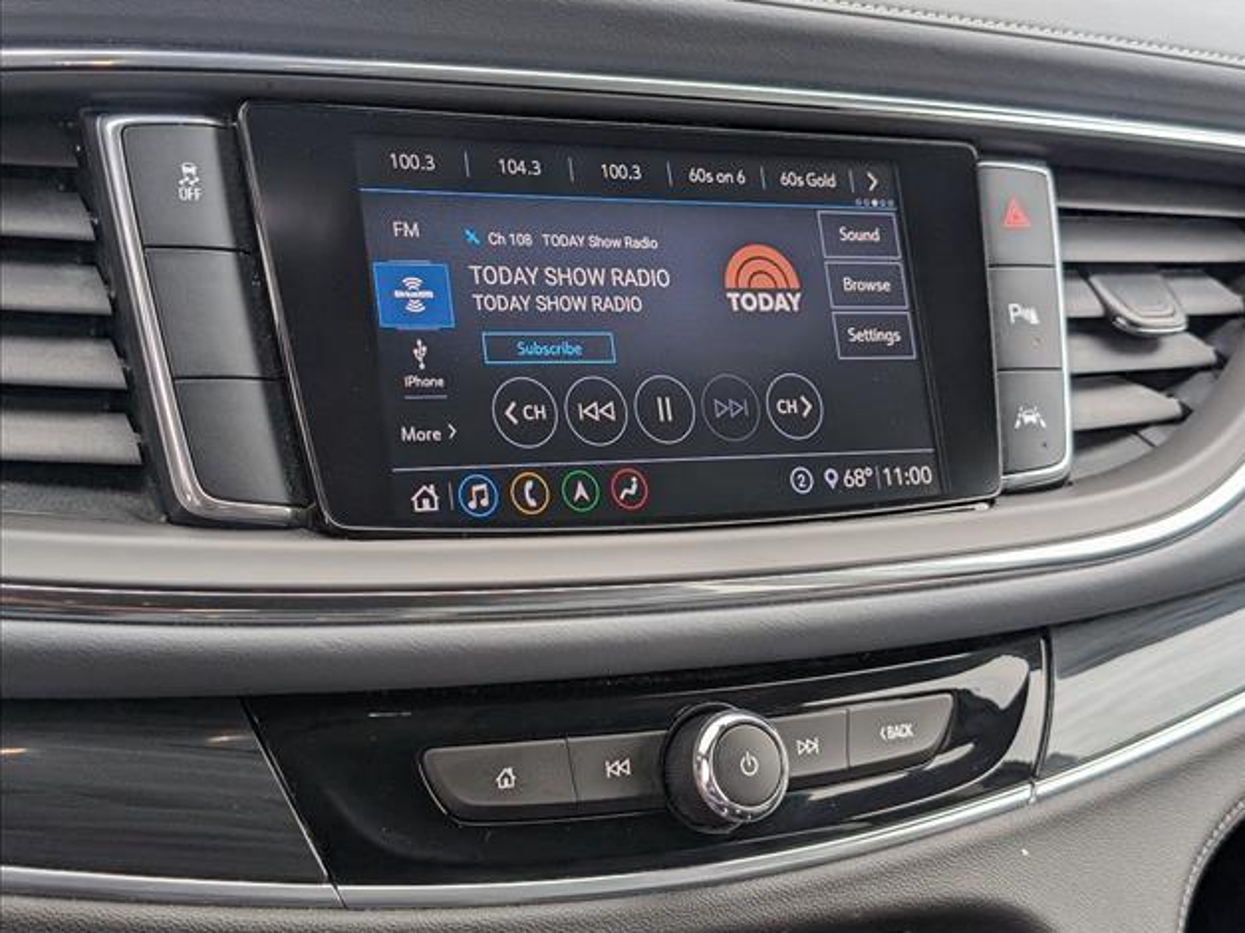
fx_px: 1798
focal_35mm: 50
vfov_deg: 29.1
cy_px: 463
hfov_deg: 38.2
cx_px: 633
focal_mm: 6.9
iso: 31
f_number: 1.68
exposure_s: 1/263
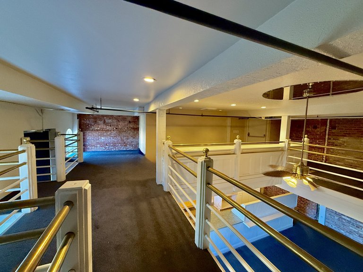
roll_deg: -1.4
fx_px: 147
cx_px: 182
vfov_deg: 85.7
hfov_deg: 102.1
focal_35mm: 14
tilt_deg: -5.3
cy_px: 136
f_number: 2.2
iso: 500
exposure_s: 1/60
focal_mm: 2.22
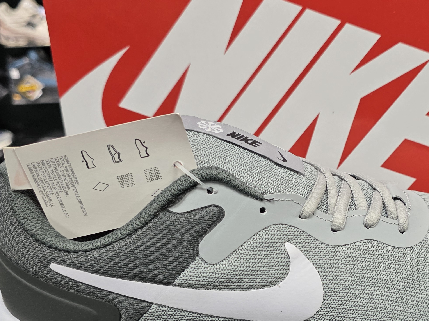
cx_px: 304
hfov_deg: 39.7
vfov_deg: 30.5
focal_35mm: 47
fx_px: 583
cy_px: 225
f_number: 1.7
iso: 160
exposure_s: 1/100
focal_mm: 6.3
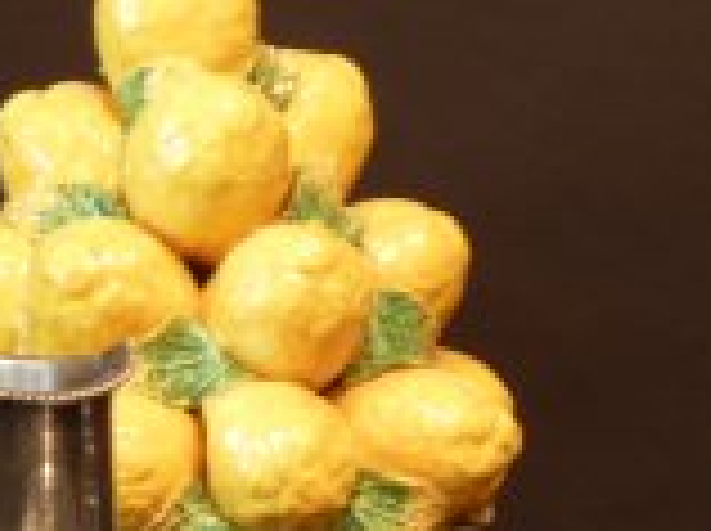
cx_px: 616
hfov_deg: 2.7
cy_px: 288
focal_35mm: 745
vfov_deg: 2.0
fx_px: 15279
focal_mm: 32.1
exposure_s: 1/1.3
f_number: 4.5
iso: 80
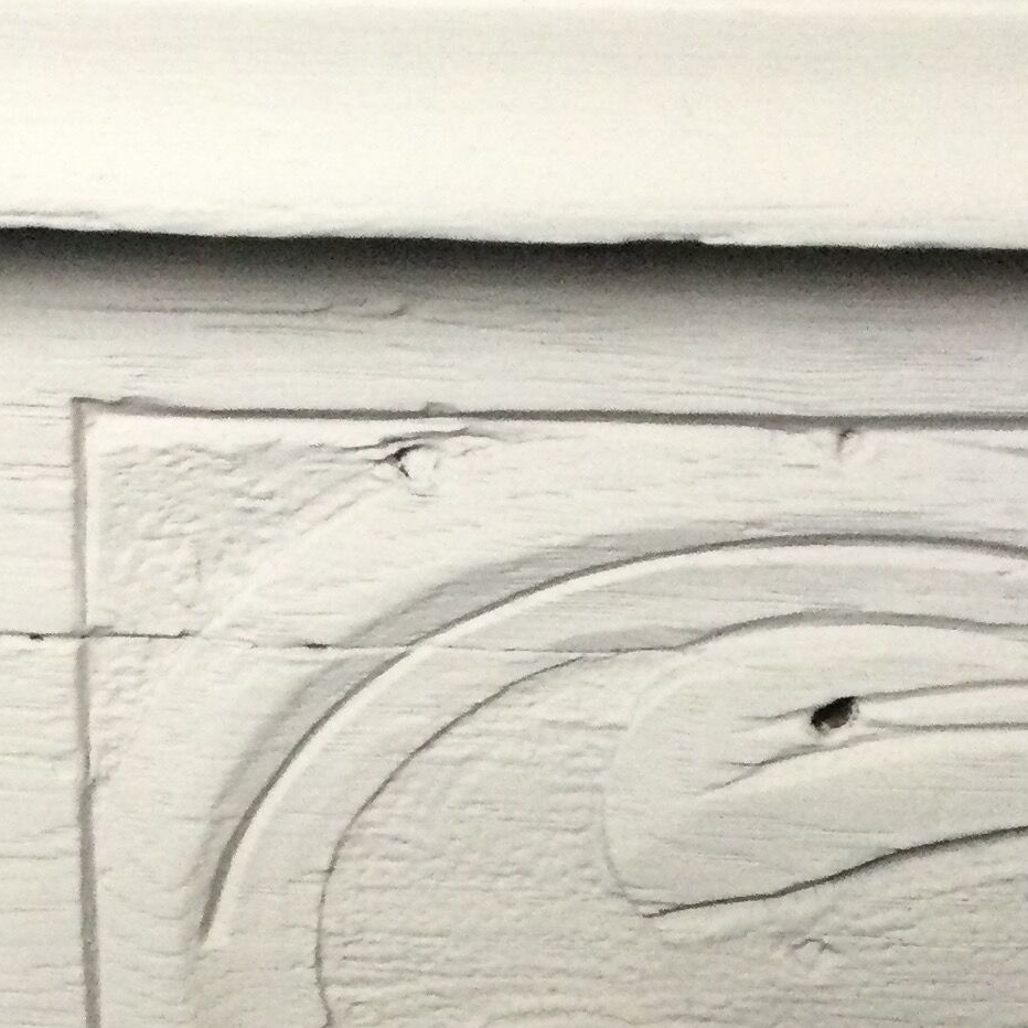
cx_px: 354
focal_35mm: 96
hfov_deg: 18.1
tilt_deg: -26.0
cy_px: 1122
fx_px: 3225
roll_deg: -0.8
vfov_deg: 17.5
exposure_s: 1/33
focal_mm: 3.3
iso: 200
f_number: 2.4
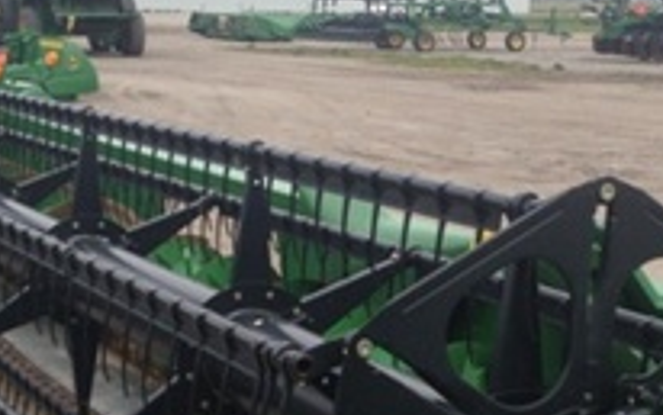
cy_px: 399
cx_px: 396
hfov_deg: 21.2
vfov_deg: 13.2
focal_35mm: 98
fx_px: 1772
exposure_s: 1/1346
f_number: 2.4
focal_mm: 4.28
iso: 50
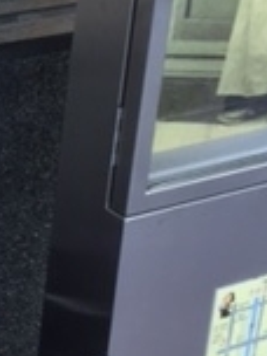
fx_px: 1255
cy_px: 87
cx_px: -258
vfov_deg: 16.1
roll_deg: -0.2
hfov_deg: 11.1
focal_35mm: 122
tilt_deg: -20.0
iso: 32
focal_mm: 4.15
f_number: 2.2
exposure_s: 1/120
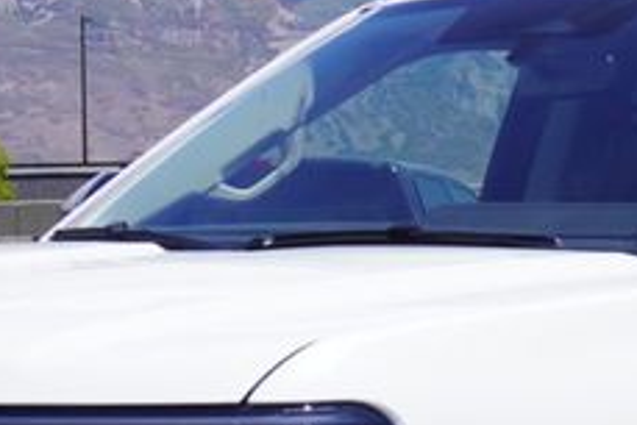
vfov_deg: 7.0
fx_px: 3439
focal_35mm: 194
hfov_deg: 10.5
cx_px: 609
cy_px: 686
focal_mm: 29
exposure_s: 1/250
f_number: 9
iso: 100
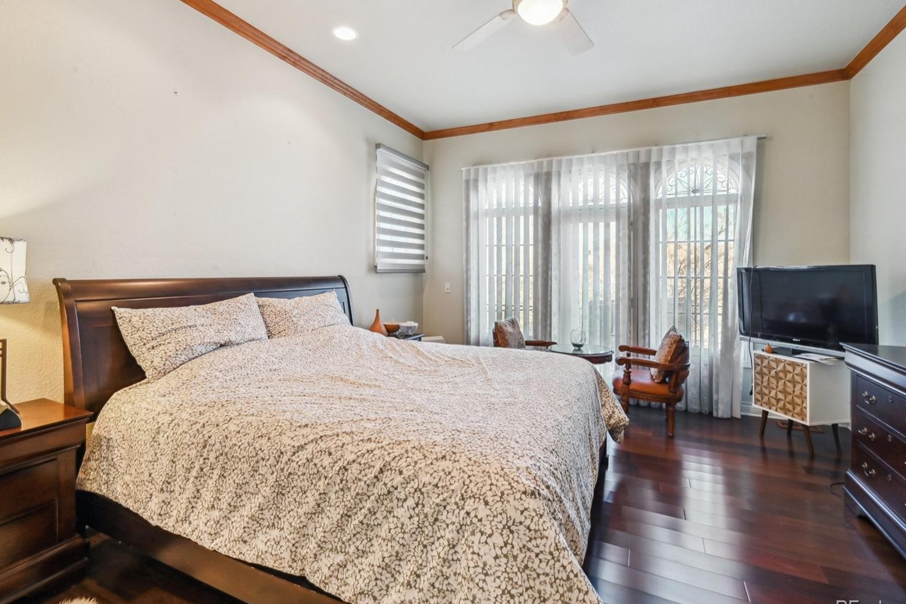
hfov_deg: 96.7
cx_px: 451
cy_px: 298
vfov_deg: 73.7
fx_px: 403
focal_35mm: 16
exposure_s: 1/6
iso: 400
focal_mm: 15
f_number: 11
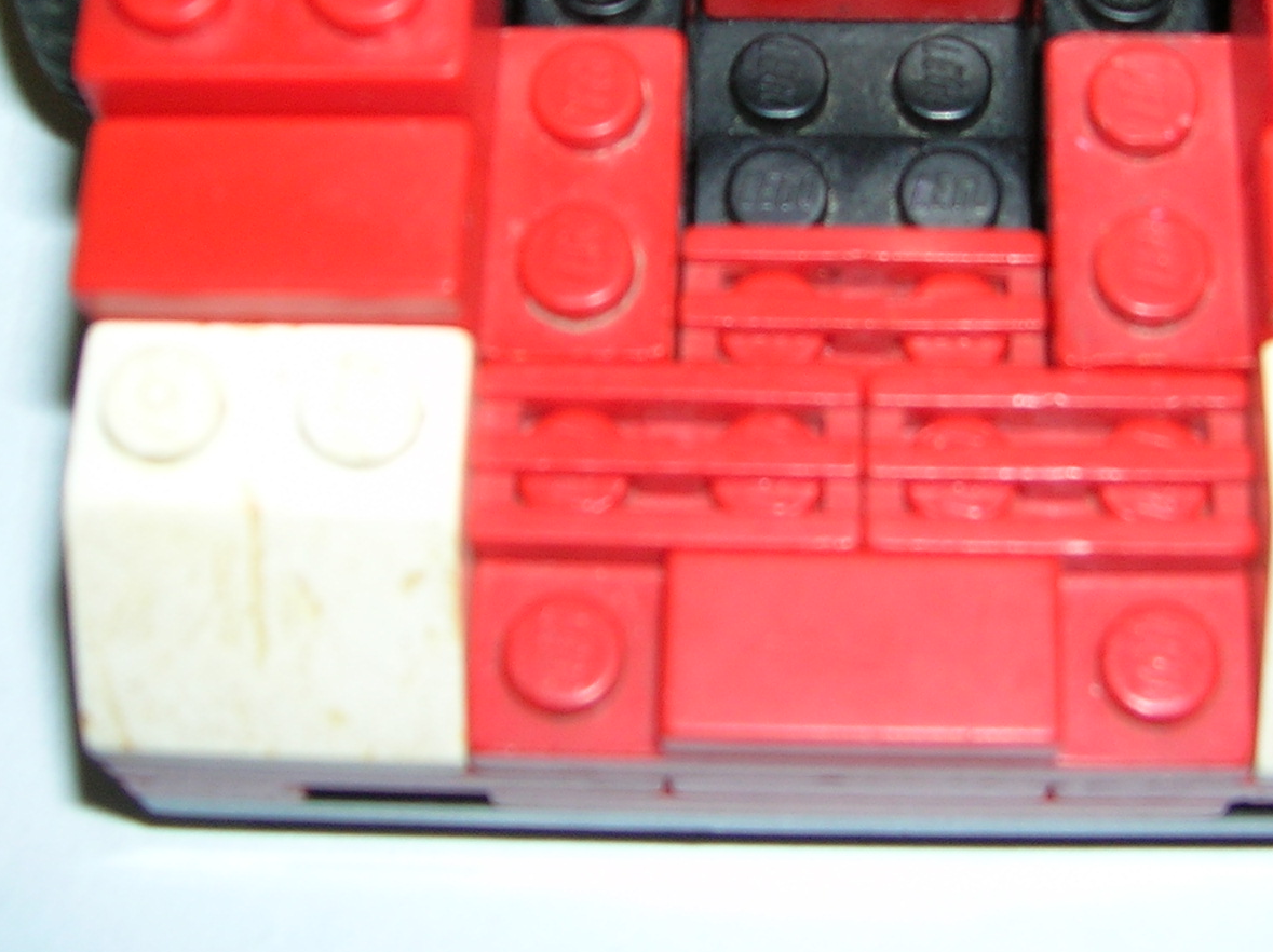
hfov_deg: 29.2
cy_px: 217
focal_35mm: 66
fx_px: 2425
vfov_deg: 22.0
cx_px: 831
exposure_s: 1/60.1
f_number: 2.9
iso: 50
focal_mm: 5.7
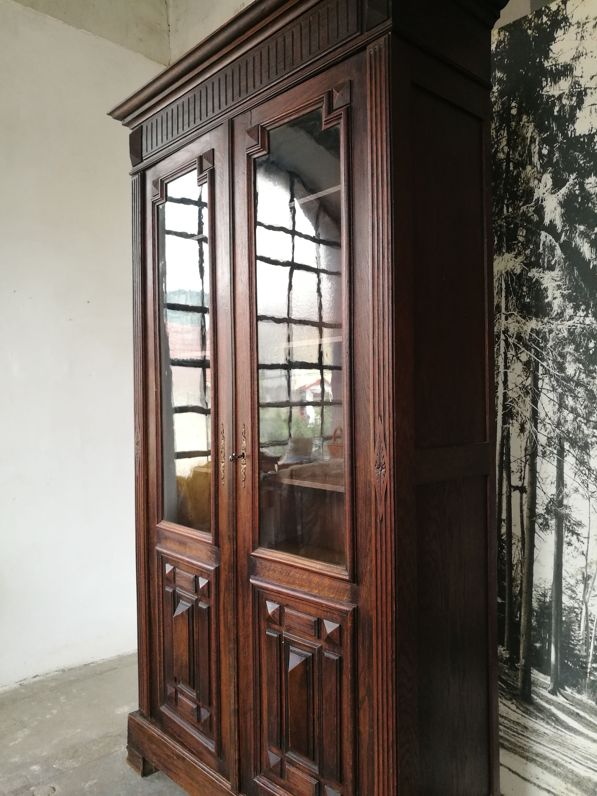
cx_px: 298
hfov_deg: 51.4
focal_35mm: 27
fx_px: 621
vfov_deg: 65.3
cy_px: 398
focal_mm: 4.5
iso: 160
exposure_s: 1/60
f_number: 2.2
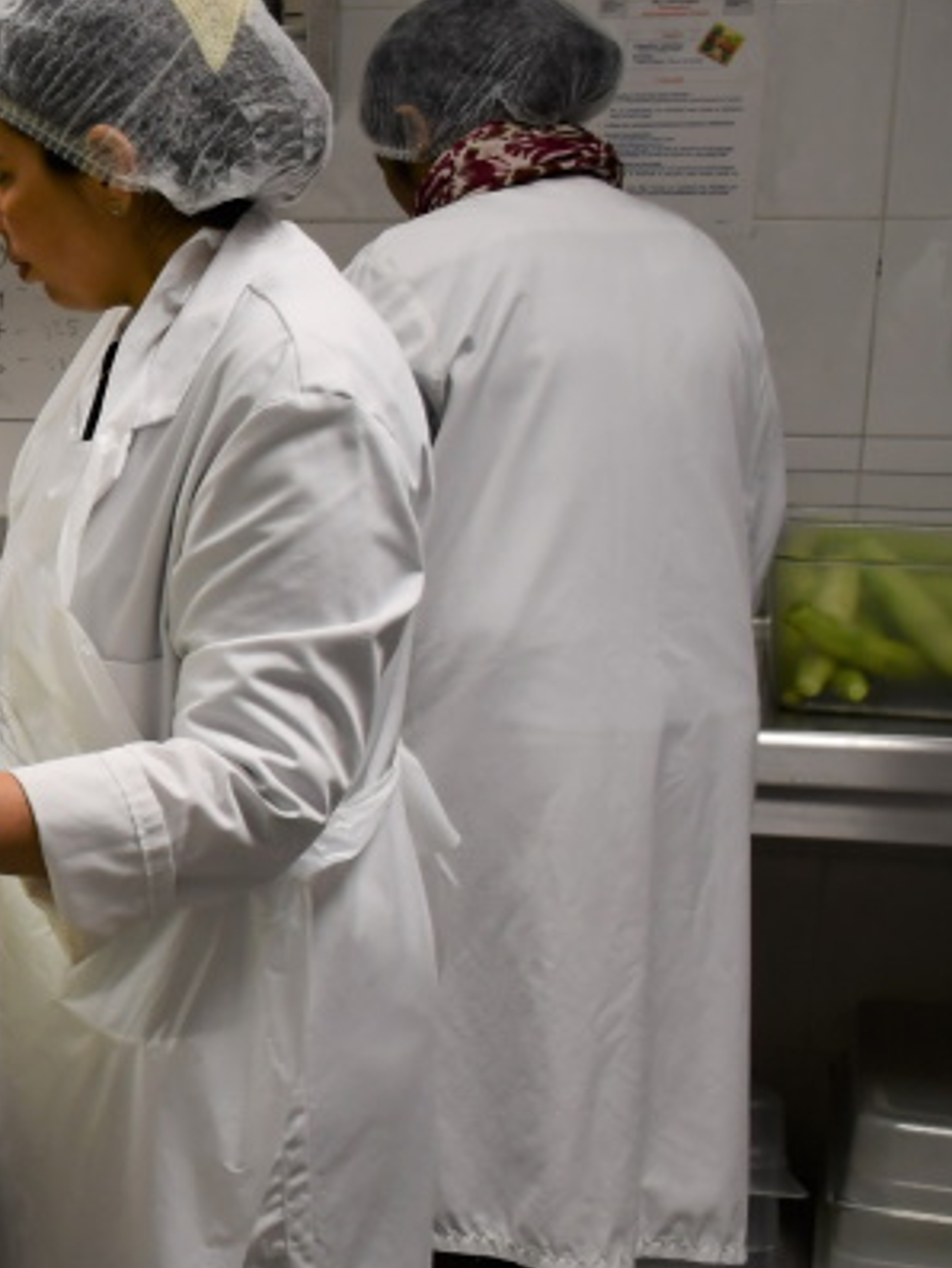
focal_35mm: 80
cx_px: -633
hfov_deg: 16.2
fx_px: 2932
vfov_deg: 24.4
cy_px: 749
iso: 450
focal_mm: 22
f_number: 3.5
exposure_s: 1/250
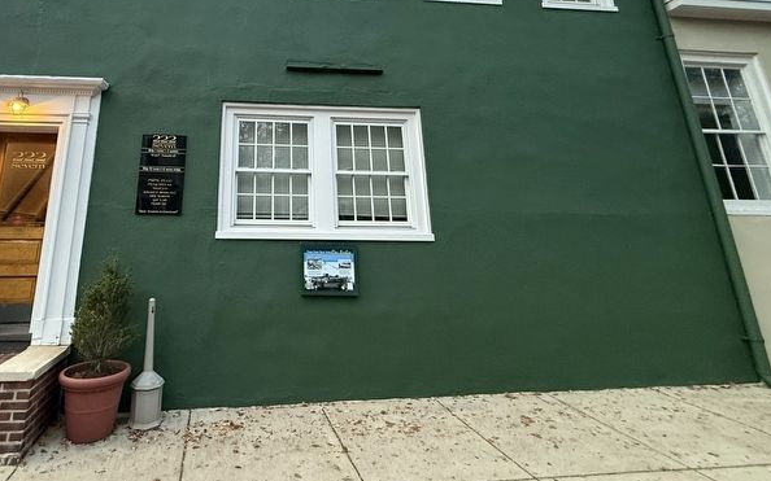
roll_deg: -1.8
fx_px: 420
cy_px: 122
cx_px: 267
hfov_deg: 82.6
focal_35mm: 20
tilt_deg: +20.3
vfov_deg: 56.7
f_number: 2.2
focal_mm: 2.22
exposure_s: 1/60
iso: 500
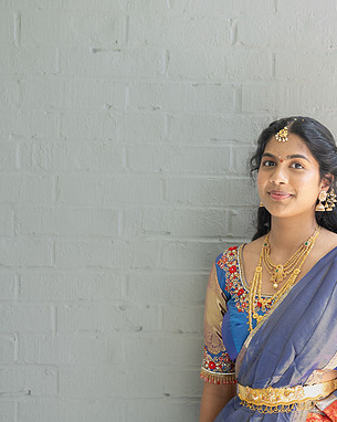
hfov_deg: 14.5
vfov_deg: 18.3
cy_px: 209
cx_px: 306
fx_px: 1311
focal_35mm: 105
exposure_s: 1/160
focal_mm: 70
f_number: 4.5
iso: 640
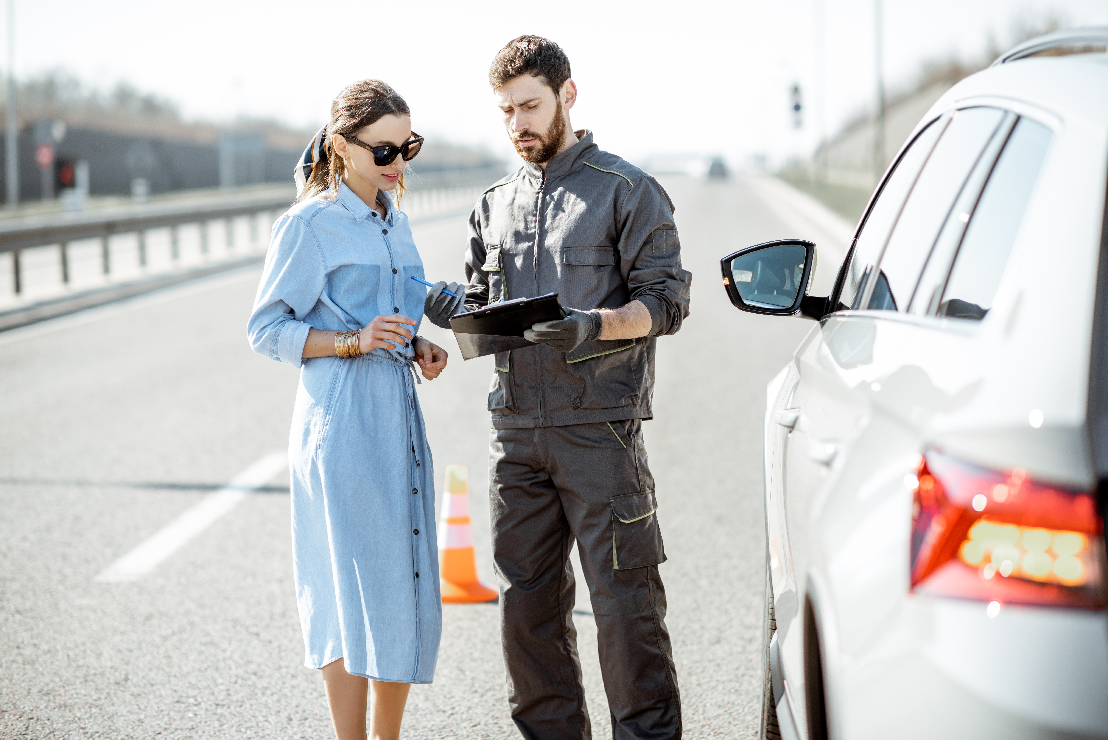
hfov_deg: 23.9
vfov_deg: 16.1
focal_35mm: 85
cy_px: 370
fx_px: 2617
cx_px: 554
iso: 100
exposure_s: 1/1000
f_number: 2.2
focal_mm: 85
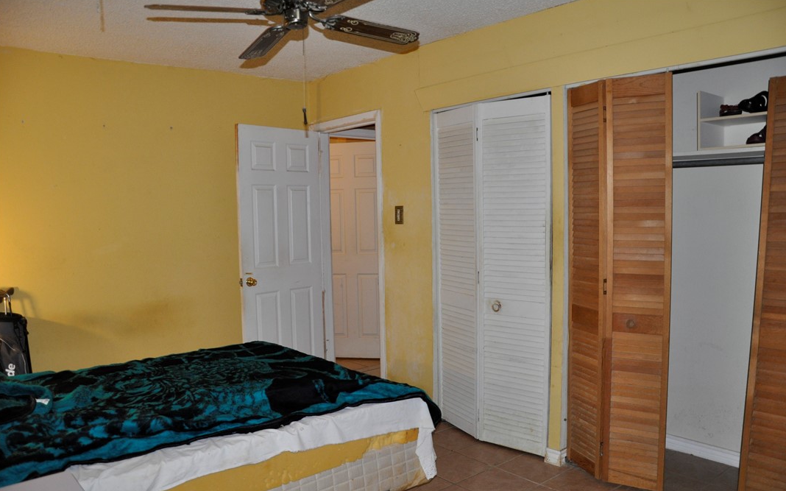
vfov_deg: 44.5
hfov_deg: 66.5
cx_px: 397
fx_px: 600
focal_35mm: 28
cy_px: 262
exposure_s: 1/60
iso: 800
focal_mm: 18
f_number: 3.5
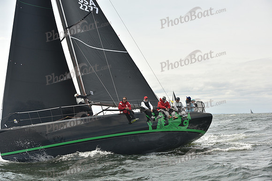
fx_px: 529
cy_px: 90
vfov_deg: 19.5
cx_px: 136
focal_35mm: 70
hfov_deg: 28.8
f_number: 7.1
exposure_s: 1/800
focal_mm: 70
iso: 250
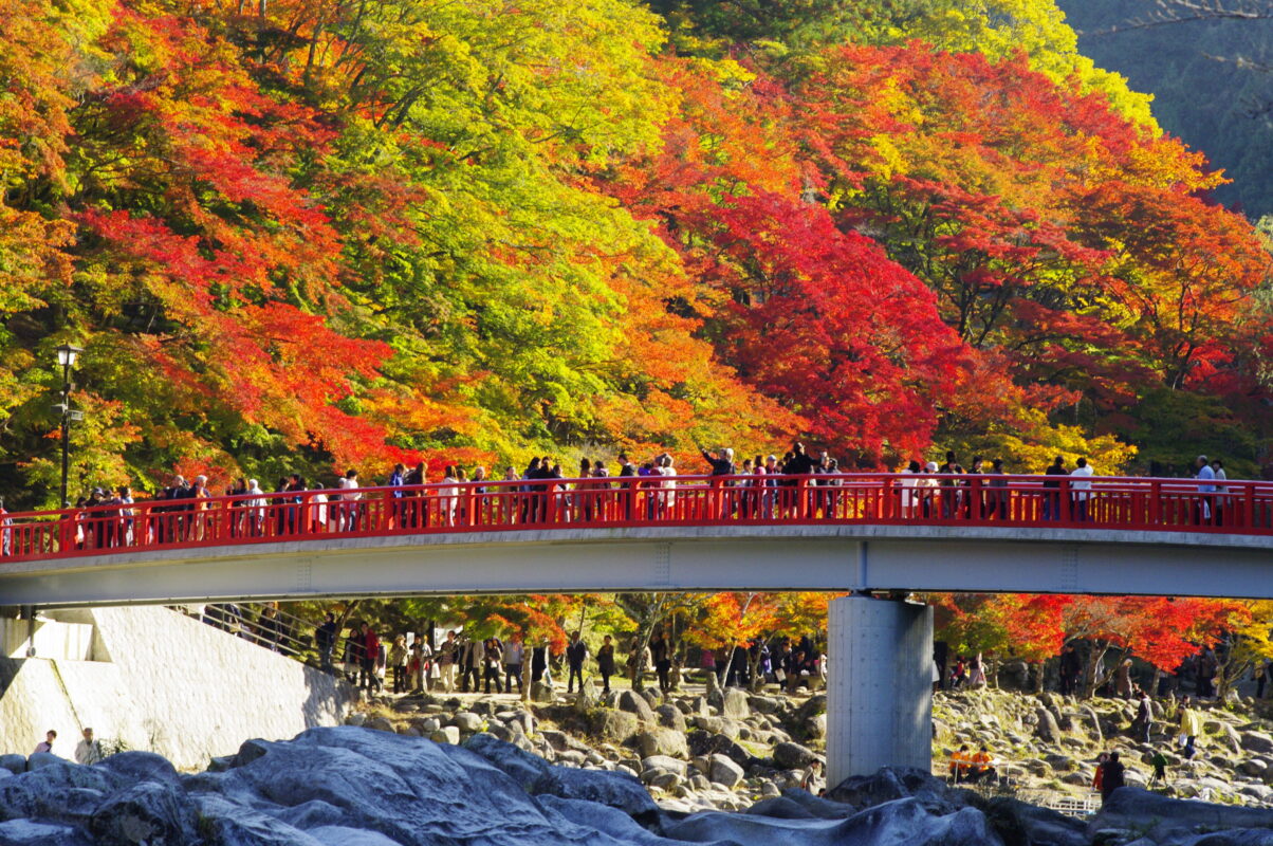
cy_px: 423
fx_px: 7948
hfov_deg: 9.2
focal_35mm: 225
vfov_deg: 6.1
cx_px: 636
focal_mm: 150
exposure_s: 1/40
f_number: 11
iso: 800
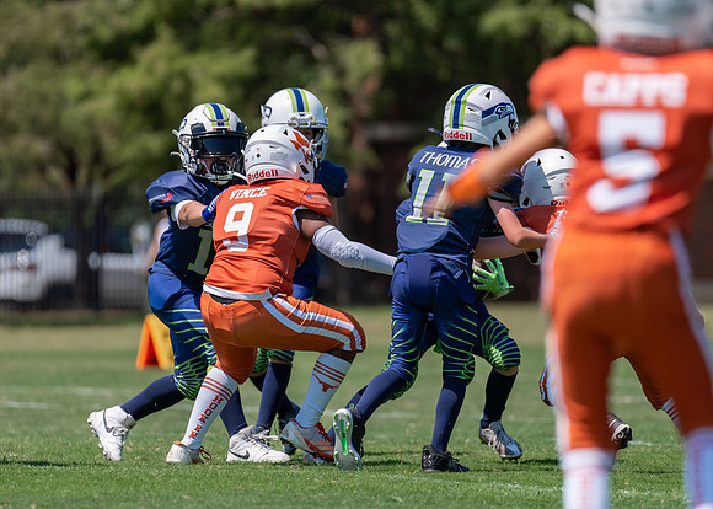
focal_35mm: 398
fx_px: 8052
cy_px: 272
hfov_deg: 5.1
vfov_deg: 3.6
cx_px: 363
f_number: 2.8
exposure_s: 1/2500
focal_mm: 200
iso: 100
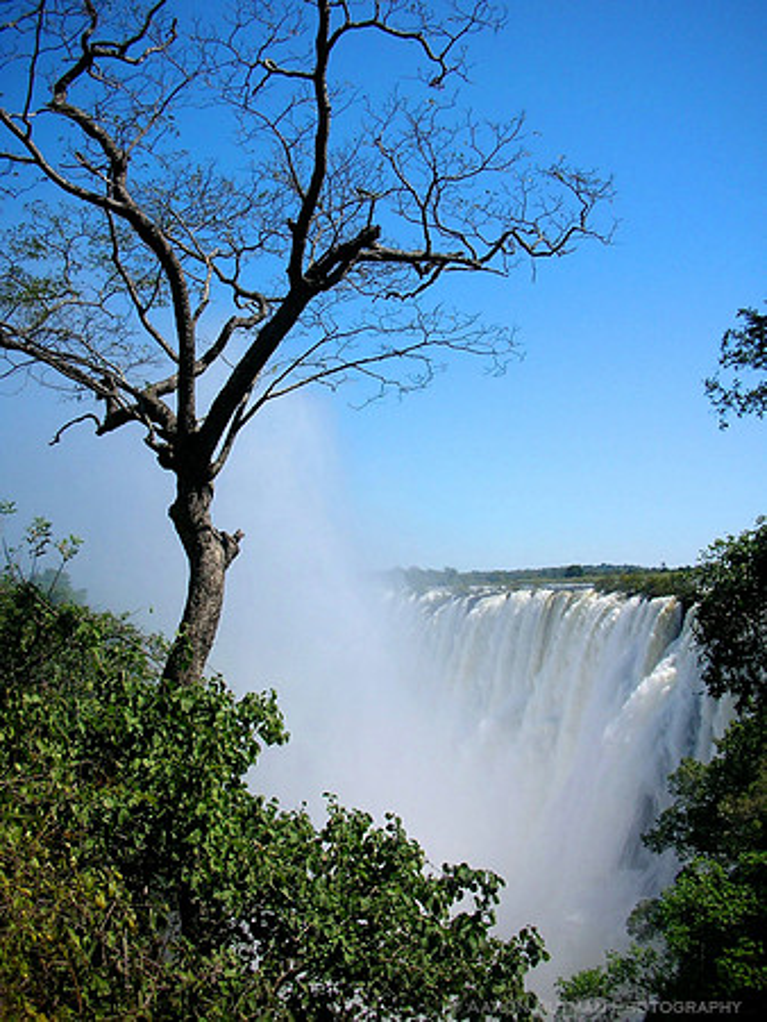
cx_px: 384
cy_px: 511
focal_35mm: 35
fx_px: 1033
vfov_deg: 52.6
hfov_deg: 40.7
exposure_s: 1/99.7
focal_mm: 5.8
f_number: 8.5
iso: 50
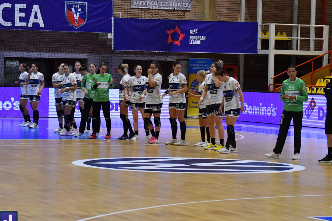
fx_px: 1389
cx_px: 149
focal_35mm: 151
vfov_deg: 9.1
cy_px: 115
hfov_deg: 13.6
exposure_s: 1/640
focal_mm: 85
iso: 1600
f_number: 5
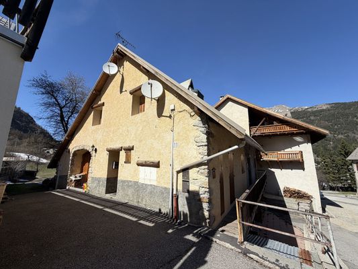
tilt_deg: +10.1
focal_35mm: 14
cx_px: 179
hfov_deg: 102.1
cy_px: 134
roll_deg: -0.4
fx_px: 145
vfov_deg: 85.7
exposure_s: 1/1259
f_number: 2.2
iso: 20
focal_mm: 2.22
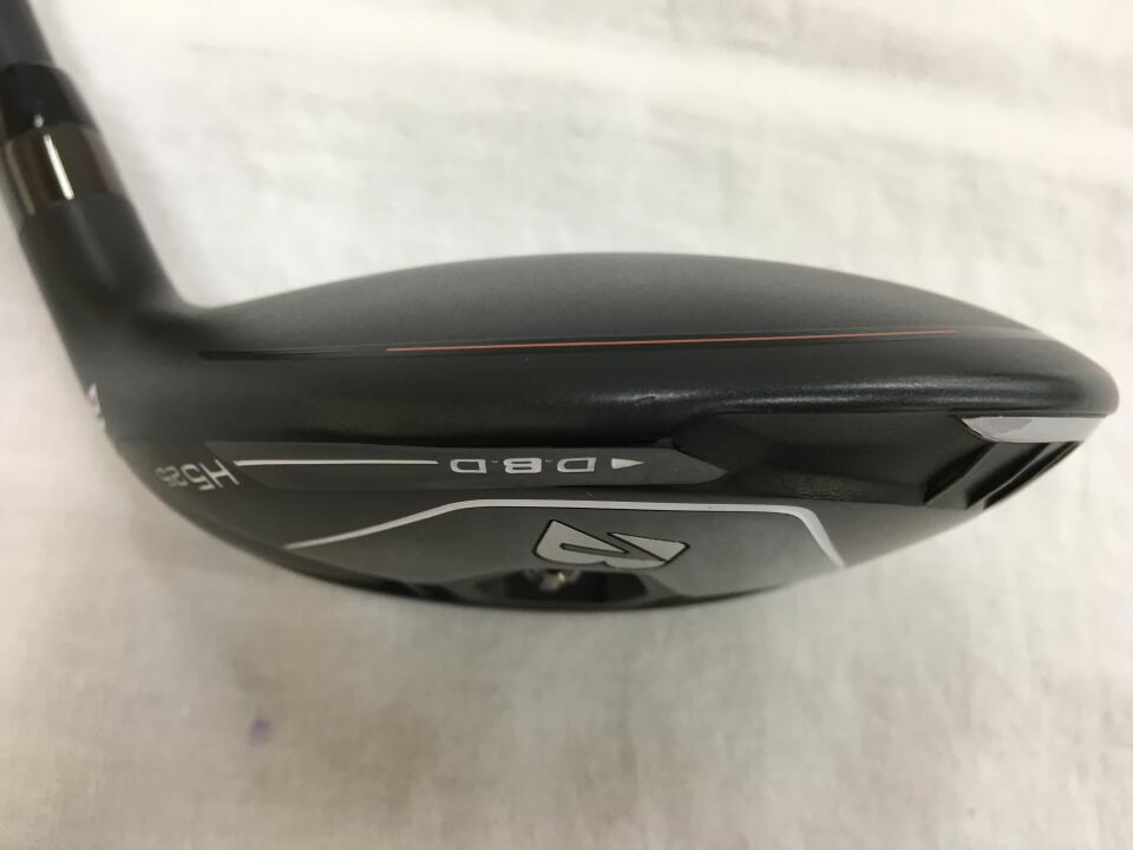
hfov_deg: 61.7
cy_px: 425
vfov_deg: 48.2
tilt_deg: -72.5
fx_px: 949
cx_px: 566
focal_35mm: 29
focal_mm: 4.15
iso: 64
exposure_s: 1/33
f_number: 2.2
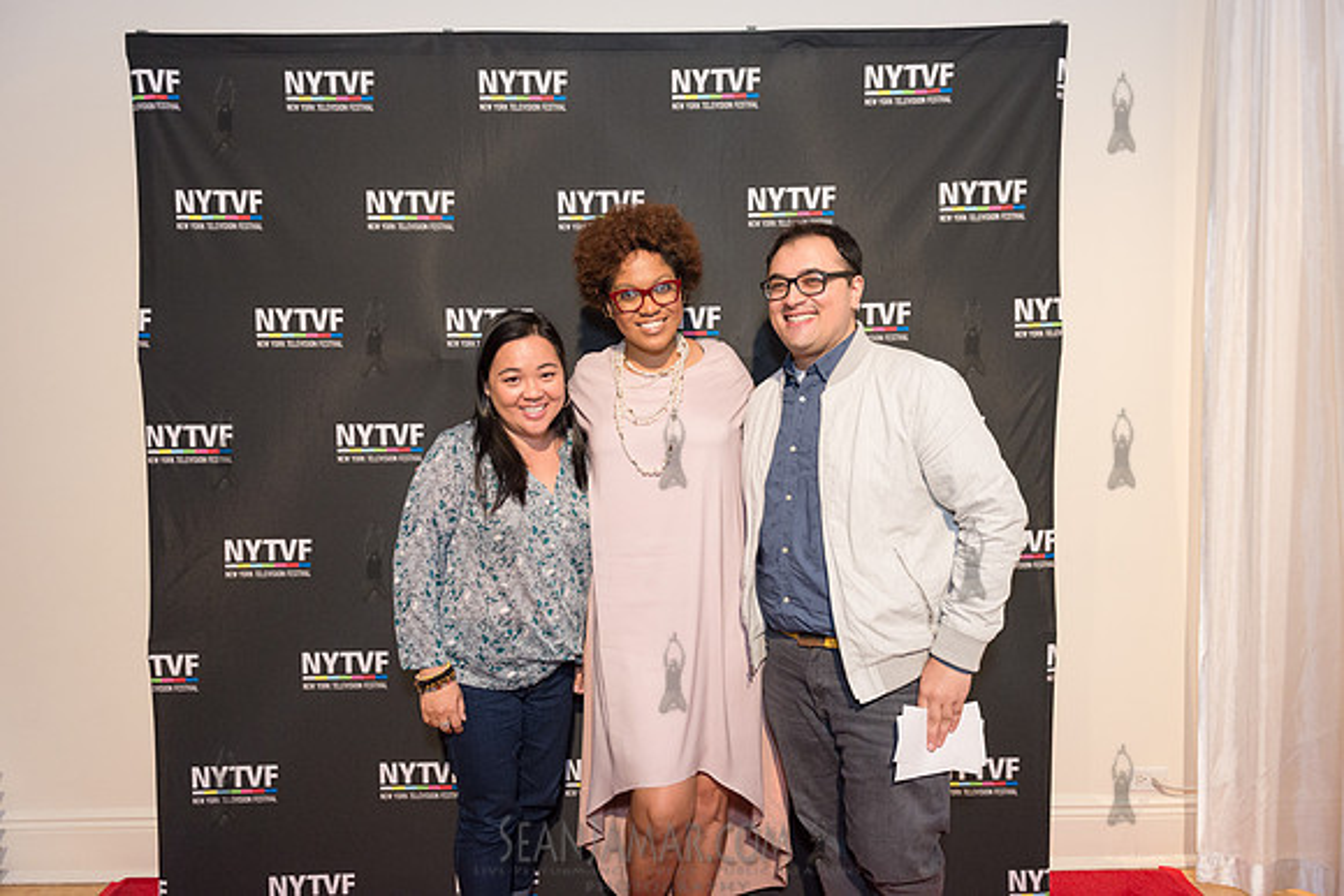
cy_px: 448
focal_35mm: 24
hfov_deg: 73.7
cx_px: 672
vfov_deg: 53.2
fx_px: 896
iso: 2500
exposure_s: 1/400
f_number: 4
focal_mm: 24
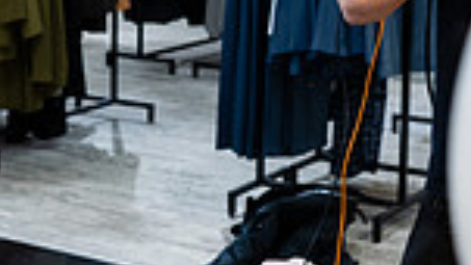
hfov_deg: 18.6
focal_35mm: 114
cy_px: 32
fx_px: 1424
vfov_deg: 10.6
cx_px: 90
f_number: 3.2
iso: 1000
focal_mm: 24
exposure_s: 1/125
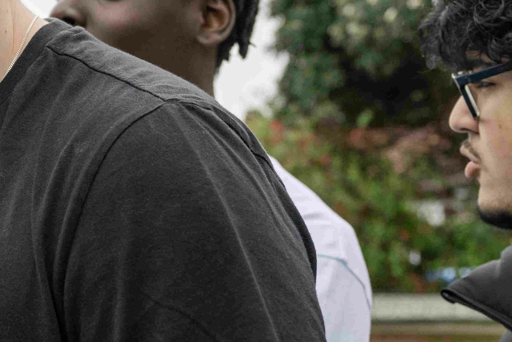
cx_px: -114
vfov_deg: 11.7
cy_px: -58
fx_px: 1634
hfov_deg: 17.0
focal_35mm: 115
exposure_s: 1/400
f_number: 4
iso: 250
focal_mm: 30.5
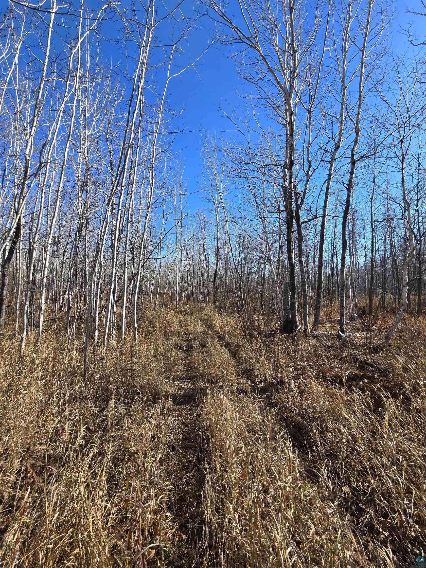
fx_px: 213
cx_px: 213
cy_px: 284
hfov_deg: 89.9
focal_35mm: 13
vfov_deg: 106.2
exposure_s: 1/1269
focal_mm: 2.2
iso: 50
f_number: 2.2
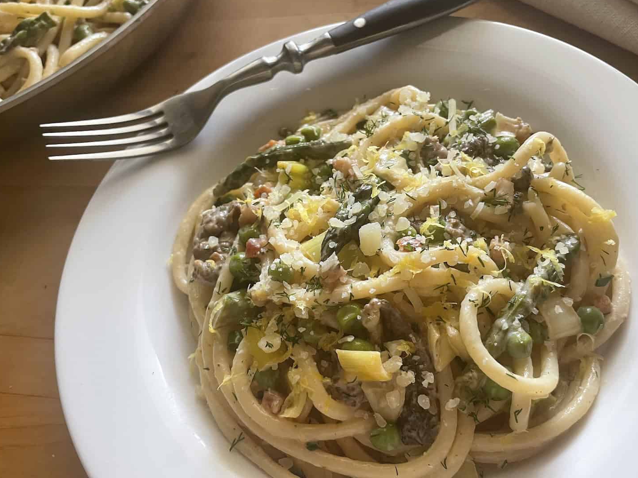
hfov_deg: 61.6
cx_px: 315
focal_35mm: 29
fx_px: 535
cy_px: 255
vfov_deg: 48.2
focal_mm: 4.2
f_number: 1.6
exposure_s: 1/94
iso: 125
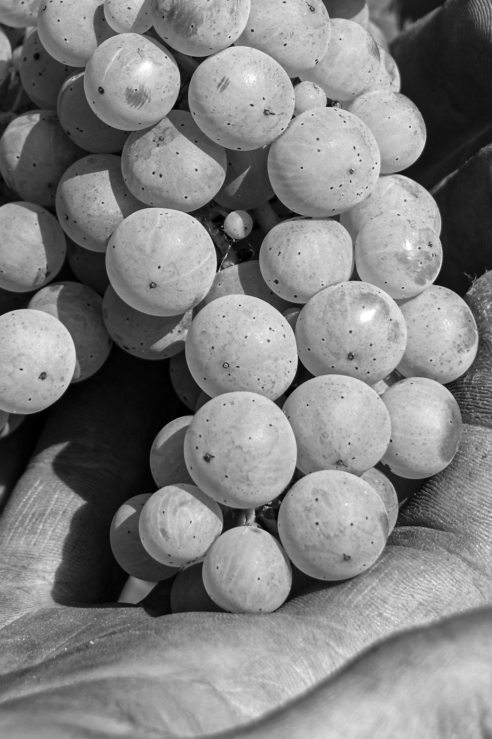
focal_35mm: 125
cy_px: 101
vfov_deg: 16.2
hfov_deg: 10.9
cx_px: 159
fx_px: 2567
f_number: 5
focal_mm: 30
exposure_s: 1/320
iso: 100
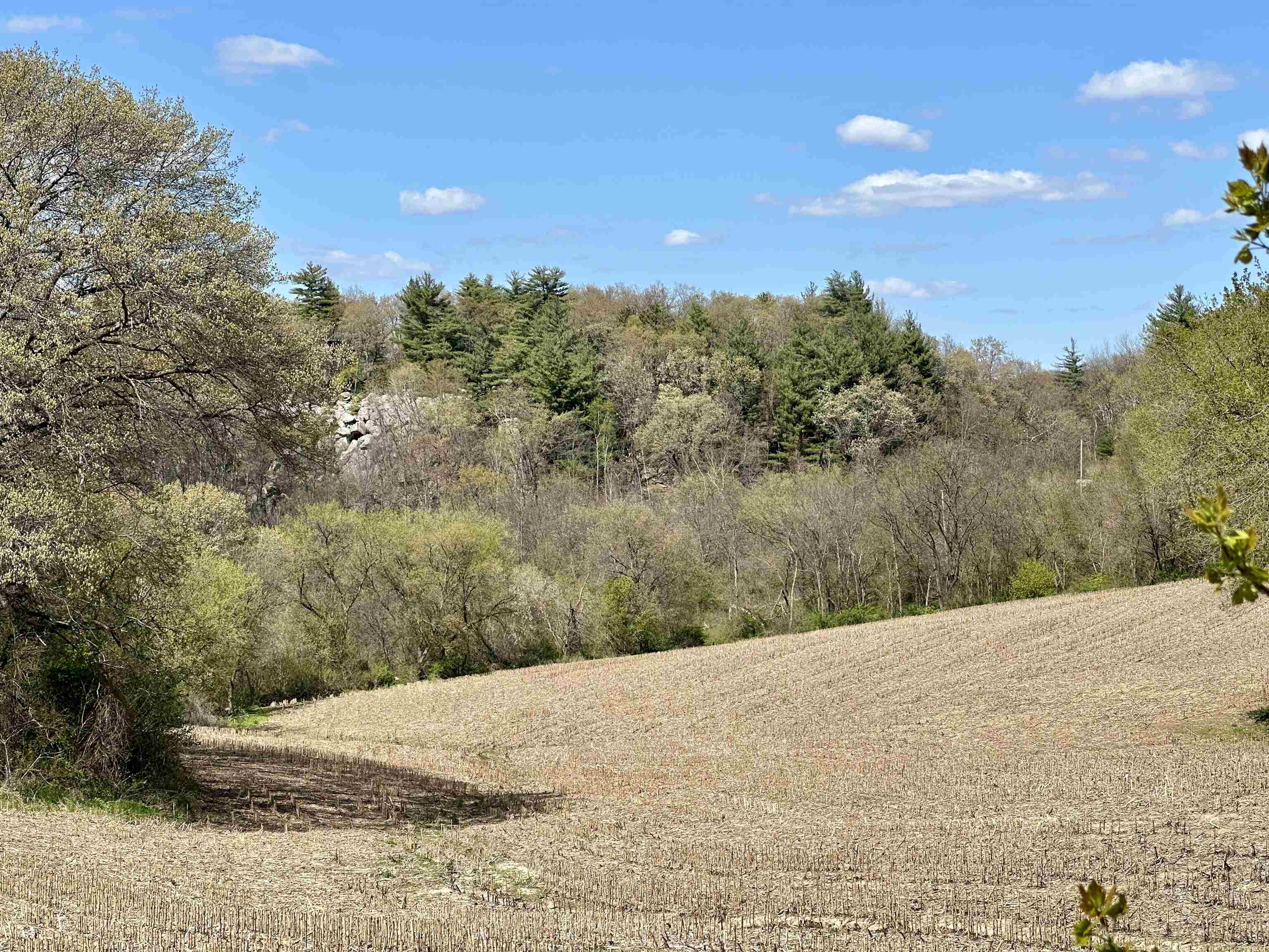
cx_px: 634
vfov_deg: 19.1
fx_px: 2823
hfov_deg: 25.3
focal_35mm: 77
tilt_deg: -0.7
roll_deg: -0.7
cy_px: 476
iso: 32
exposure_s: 1/791
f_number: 2.8
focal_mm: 9
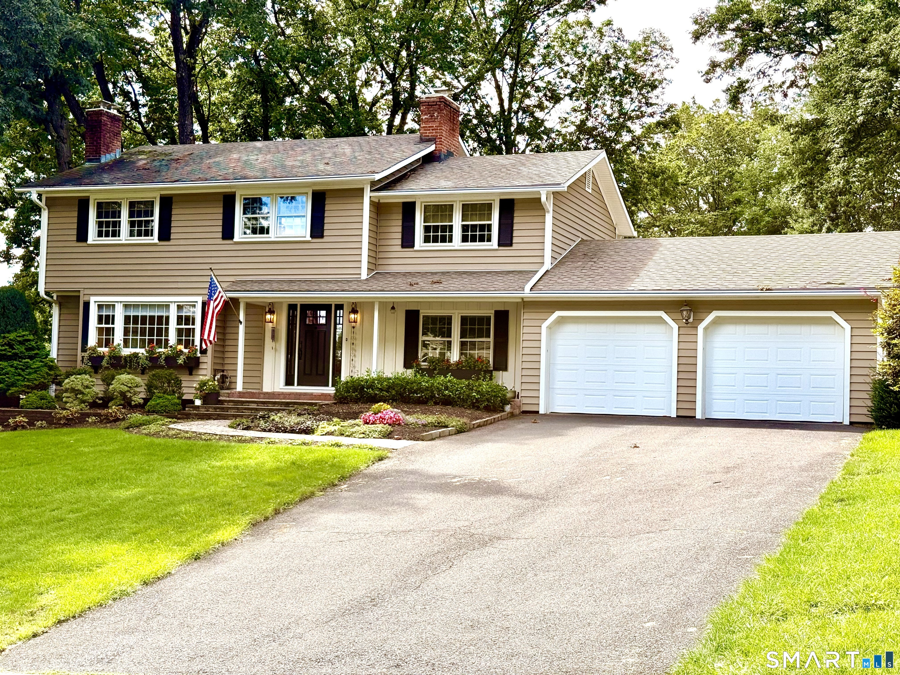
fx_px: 1248
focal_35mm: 48
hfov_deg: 39.7
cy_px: 338
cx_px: 450
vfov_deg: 30.3
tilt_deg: +2.9
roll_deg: -2.1
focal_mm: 6.76
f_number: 1.78
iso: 100
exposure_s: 1/1330
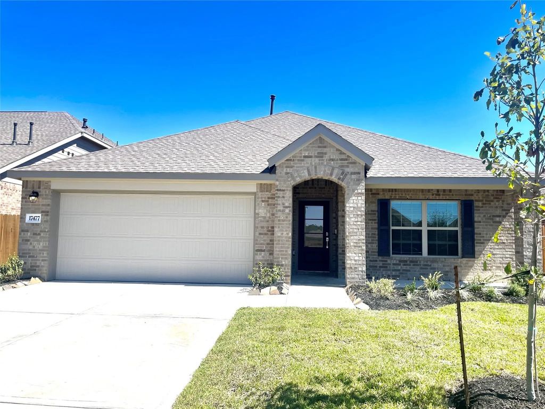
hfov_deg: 67.3
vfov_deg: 53.1
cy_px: 204
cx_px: 272
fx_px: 409
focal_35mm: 26
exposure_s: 1/3559
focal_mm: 5.1
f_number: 1.6
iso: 32
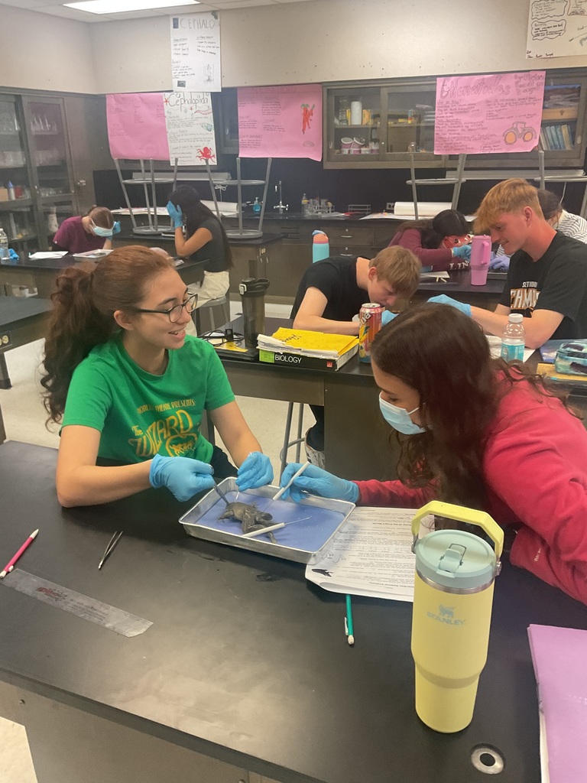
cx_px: 294
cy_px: 392
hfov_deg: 48.2
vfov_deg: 61.7
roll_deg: -0.7
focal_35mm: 29
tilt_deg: -20.8
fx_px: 656
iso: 100
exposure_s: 1/60
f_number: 1.8
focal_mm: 3
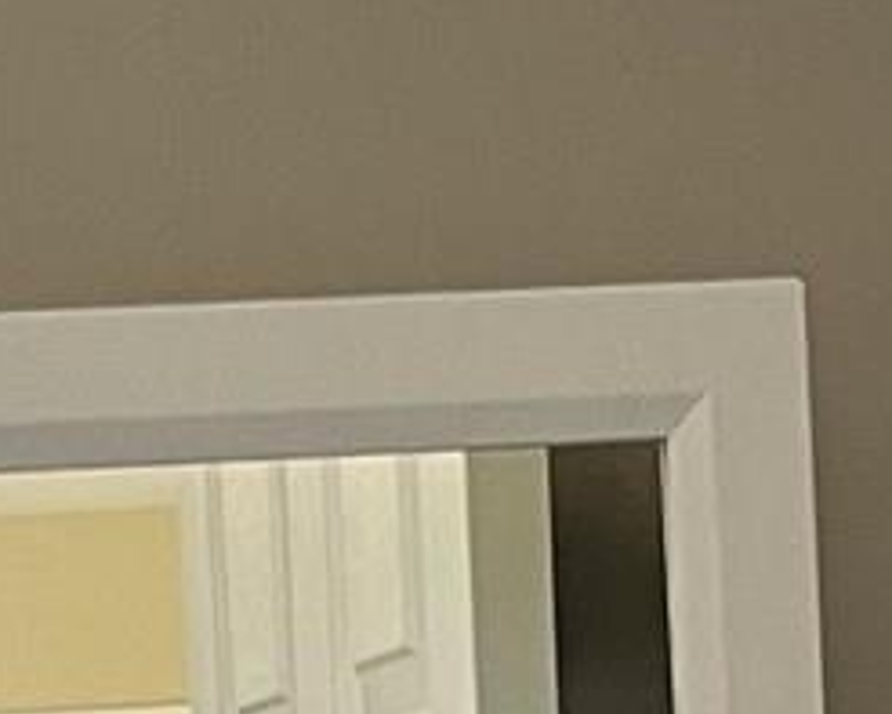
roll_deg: +4.5
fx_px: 6286
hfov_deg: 8.1
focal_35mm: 238
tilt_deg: -11.6
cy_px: 2573
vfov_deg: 5.8
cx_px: 384
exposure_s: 1/92
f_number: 1.6
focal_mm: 5.1
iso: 125
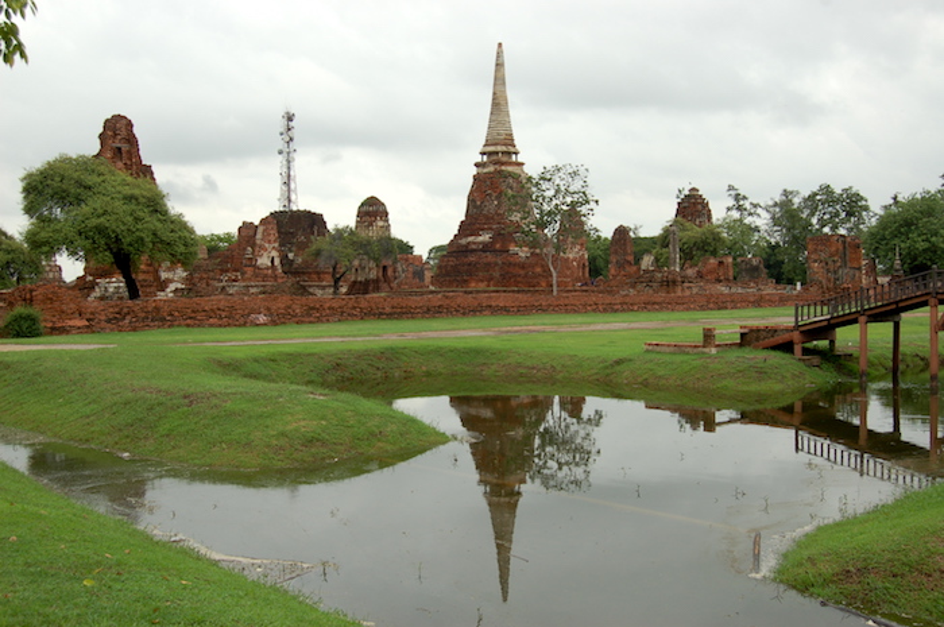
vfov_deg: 36.8
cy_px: 314
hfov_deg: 53.2
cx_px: 472
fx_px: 943
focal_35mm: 36
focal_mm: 24
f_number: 8
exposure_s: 1/250
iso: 200
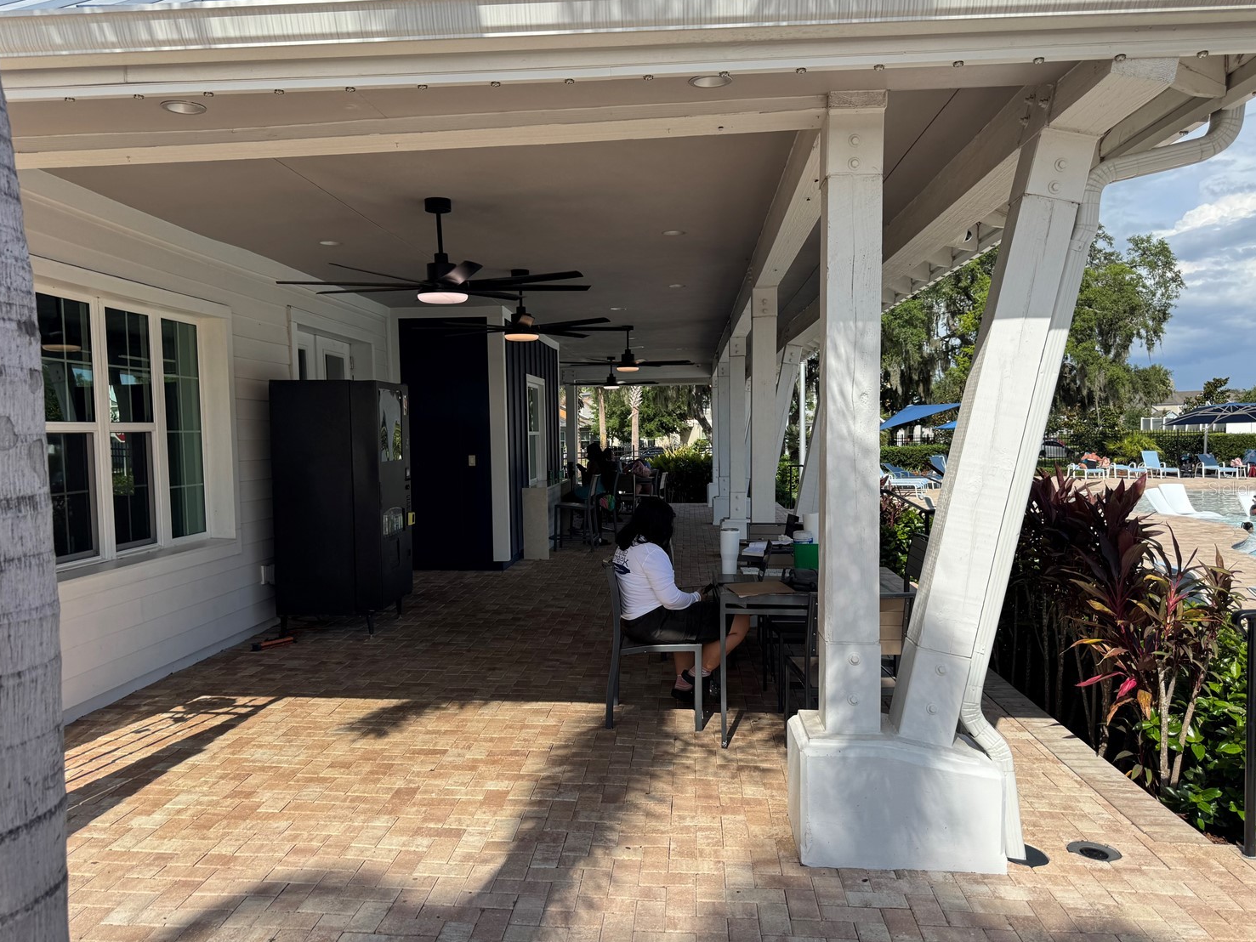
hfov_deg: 67.3
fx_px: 943
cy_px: 488
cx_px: 608
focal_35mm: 26
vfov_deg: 53.1
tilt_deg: -3.8
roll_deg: +1.3
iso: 80
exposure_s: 1/3802
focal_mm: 6.76
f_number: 1.78
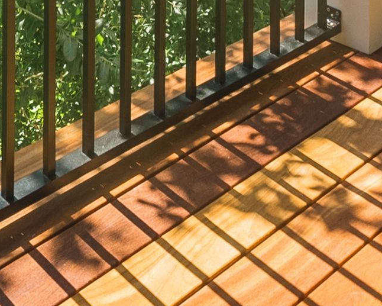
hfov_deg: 25.7
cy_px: -310
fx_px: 837
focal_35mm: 74
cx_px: 167
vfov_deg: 16.0
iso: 100
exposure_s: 1/60
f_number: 7.1
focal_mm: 12
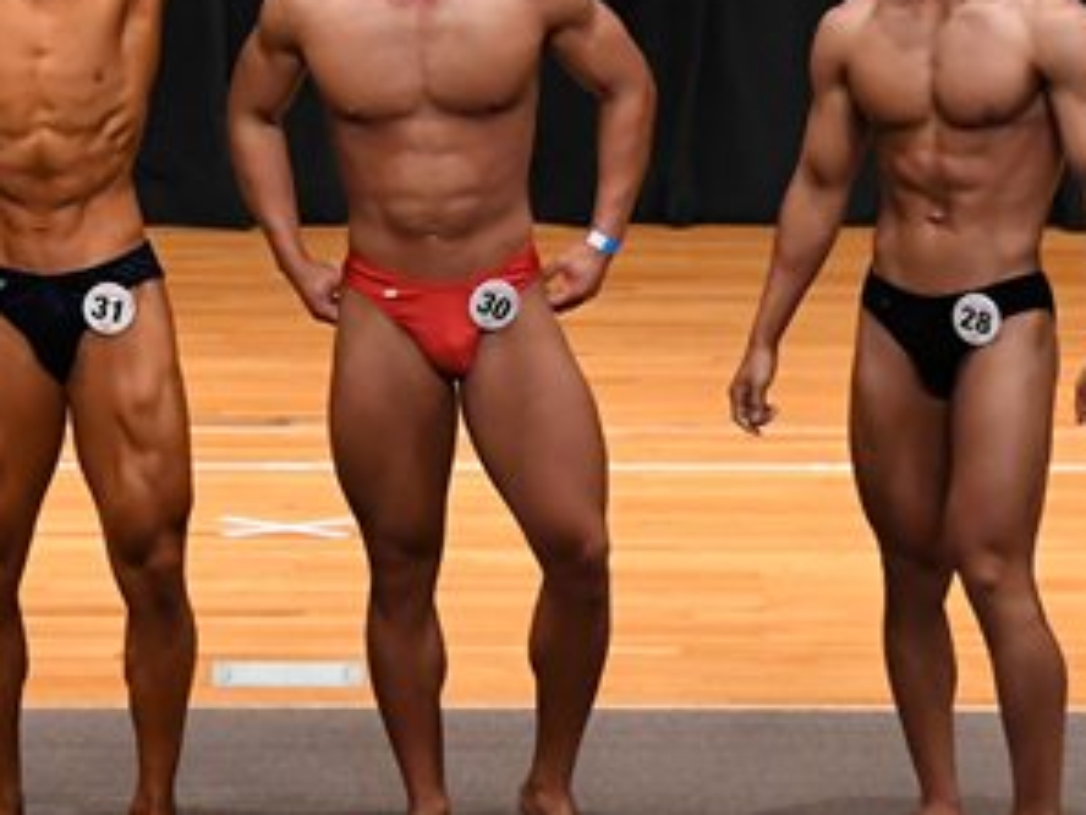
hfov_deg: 5.0
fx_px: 12392
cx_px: 185
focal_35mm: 395
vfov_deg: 3.8
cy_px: 334
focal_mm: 105
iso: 4000
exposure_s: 1/400
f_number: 5.6
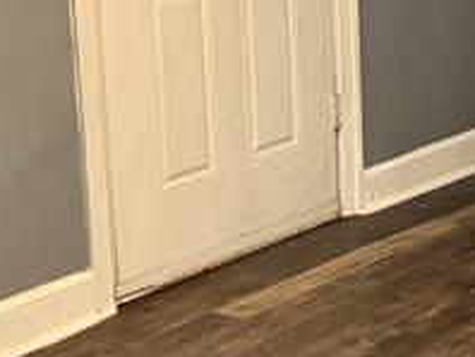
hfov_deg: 15.2
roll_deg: -0.4
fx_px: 1704
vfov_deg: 12.0
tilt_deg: -12.3
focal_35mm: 124
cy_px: 132
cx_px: 605
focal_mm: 6.76
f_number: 1.78
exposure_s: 1/40
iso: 800
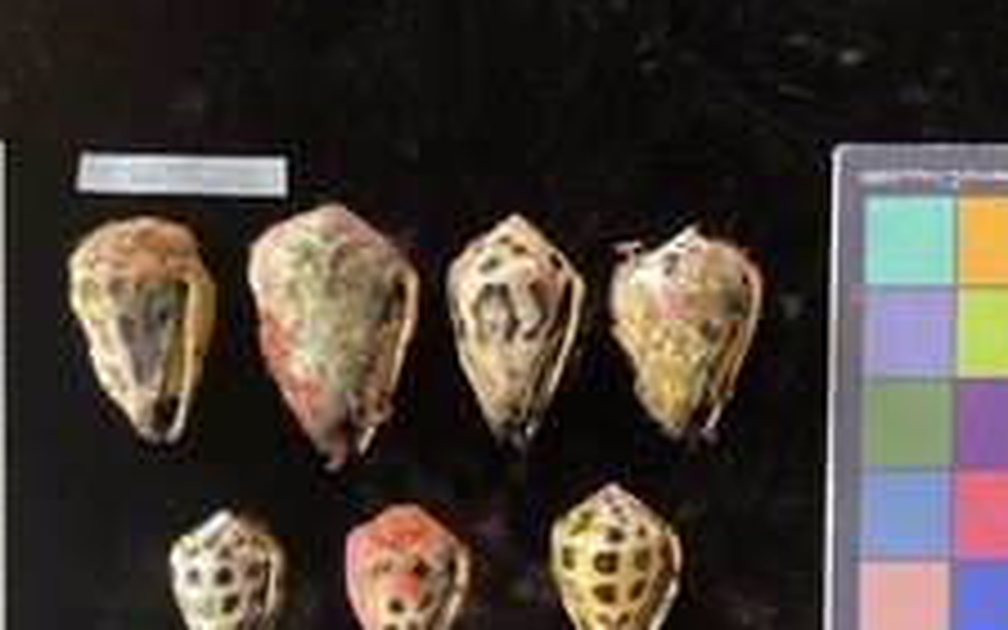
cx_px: 486
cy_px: 551
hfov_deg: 41.8
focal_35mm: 48
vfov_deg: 26.1
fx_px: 1319
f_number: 1.8
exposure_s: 1/60
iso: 100
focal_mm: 3
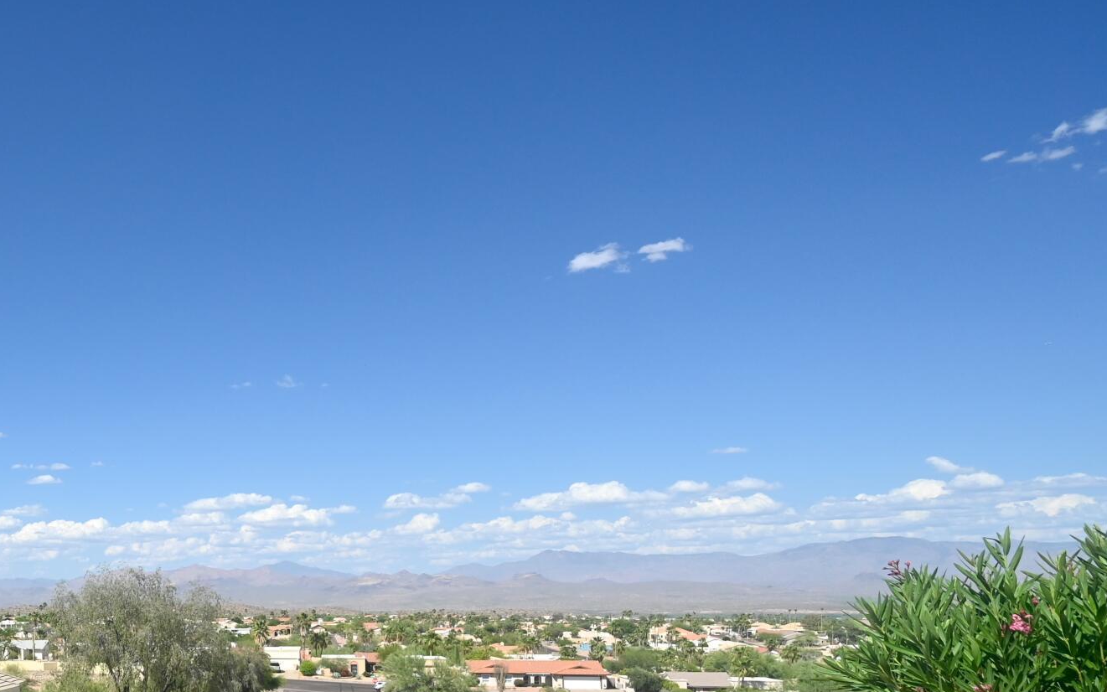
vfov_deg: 32.4
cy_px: 565
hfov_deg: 40.3
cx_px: -142
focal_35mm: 38
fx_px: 1151
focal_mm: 16.5
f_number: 4
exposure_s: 1/1000
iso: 200
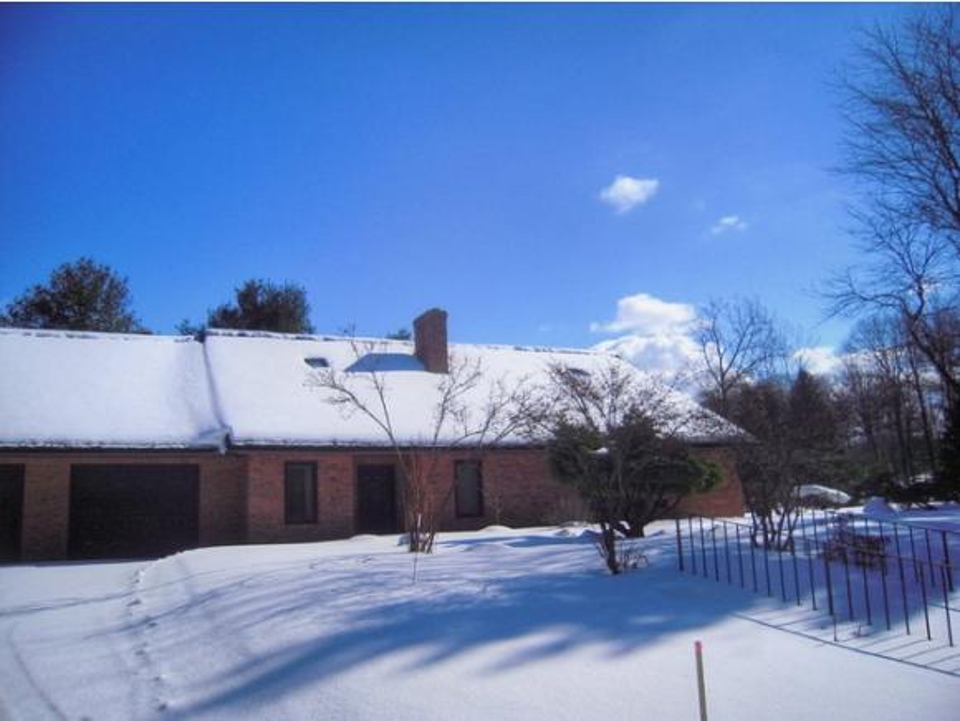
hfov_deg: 63.4
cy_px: 360
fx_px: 777
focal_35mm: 28
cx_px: 480
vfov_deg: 49.8
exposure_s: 1/1250
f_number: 5.4
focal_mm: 5
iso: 100
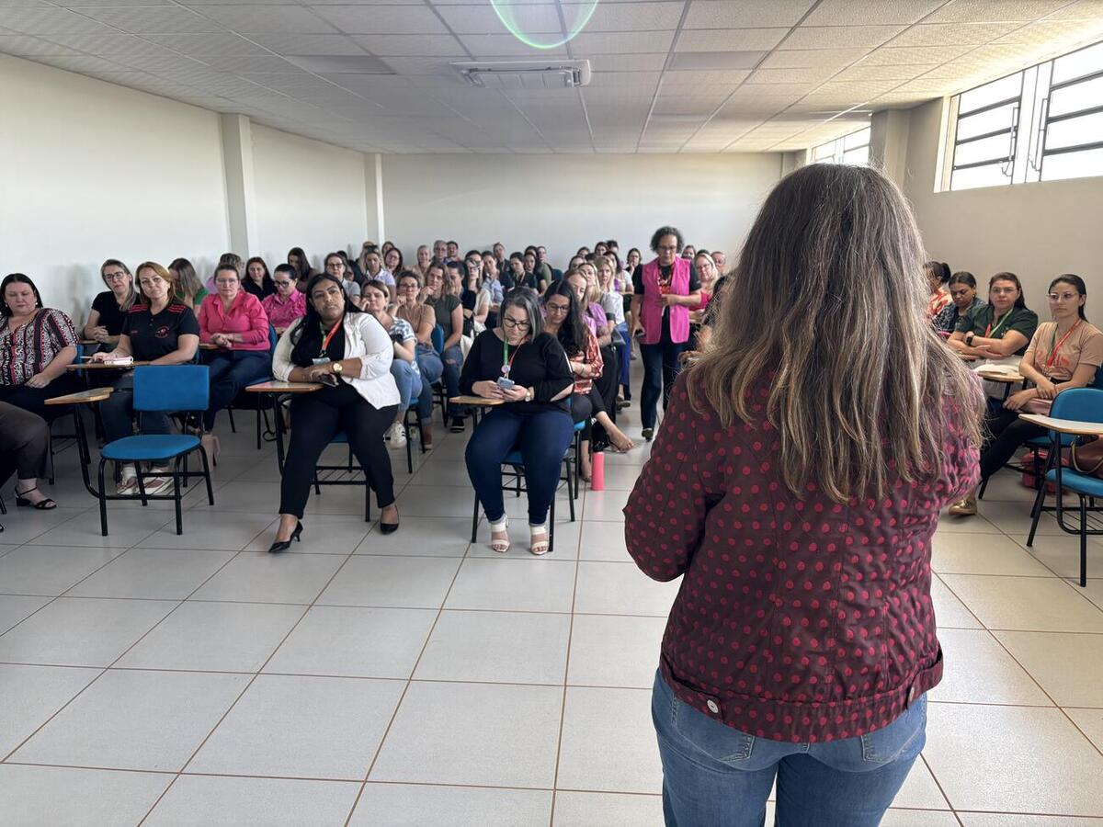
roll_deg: -0.5
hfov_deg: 67.3
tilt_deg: -14.0
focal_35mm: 26
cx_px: 552
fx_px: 828
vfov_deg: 53.1
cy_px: 414
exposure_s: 1/121
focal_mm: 5.96
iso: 125
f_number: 1.6
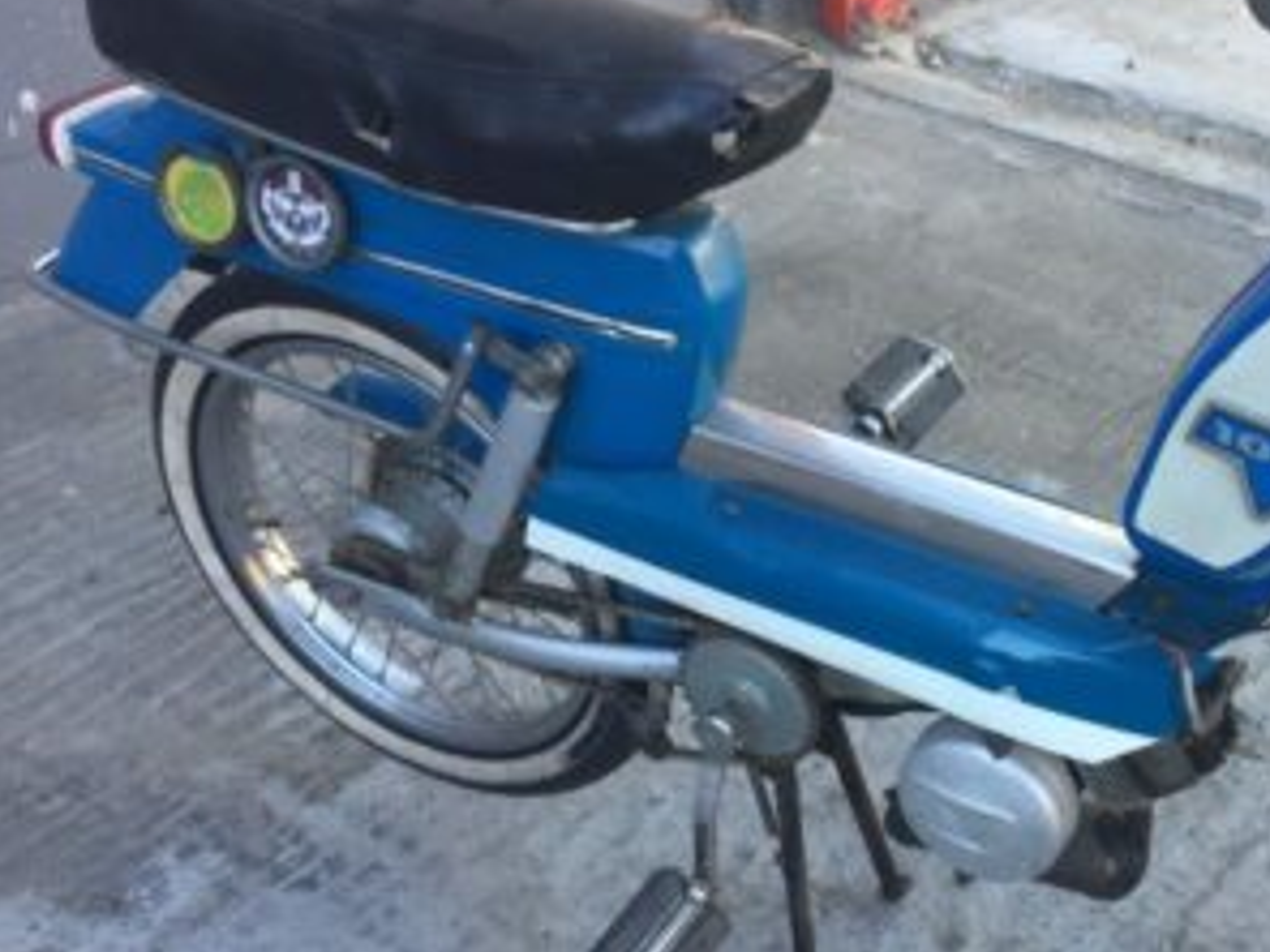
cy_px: 530
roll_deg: -2.7
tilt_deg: -35.3
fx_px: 1798
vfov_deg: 29.7
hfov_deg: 37.2
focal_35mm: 49
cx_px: 1064
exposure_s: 1/100
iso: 32
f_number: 2.2
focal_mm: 4.15
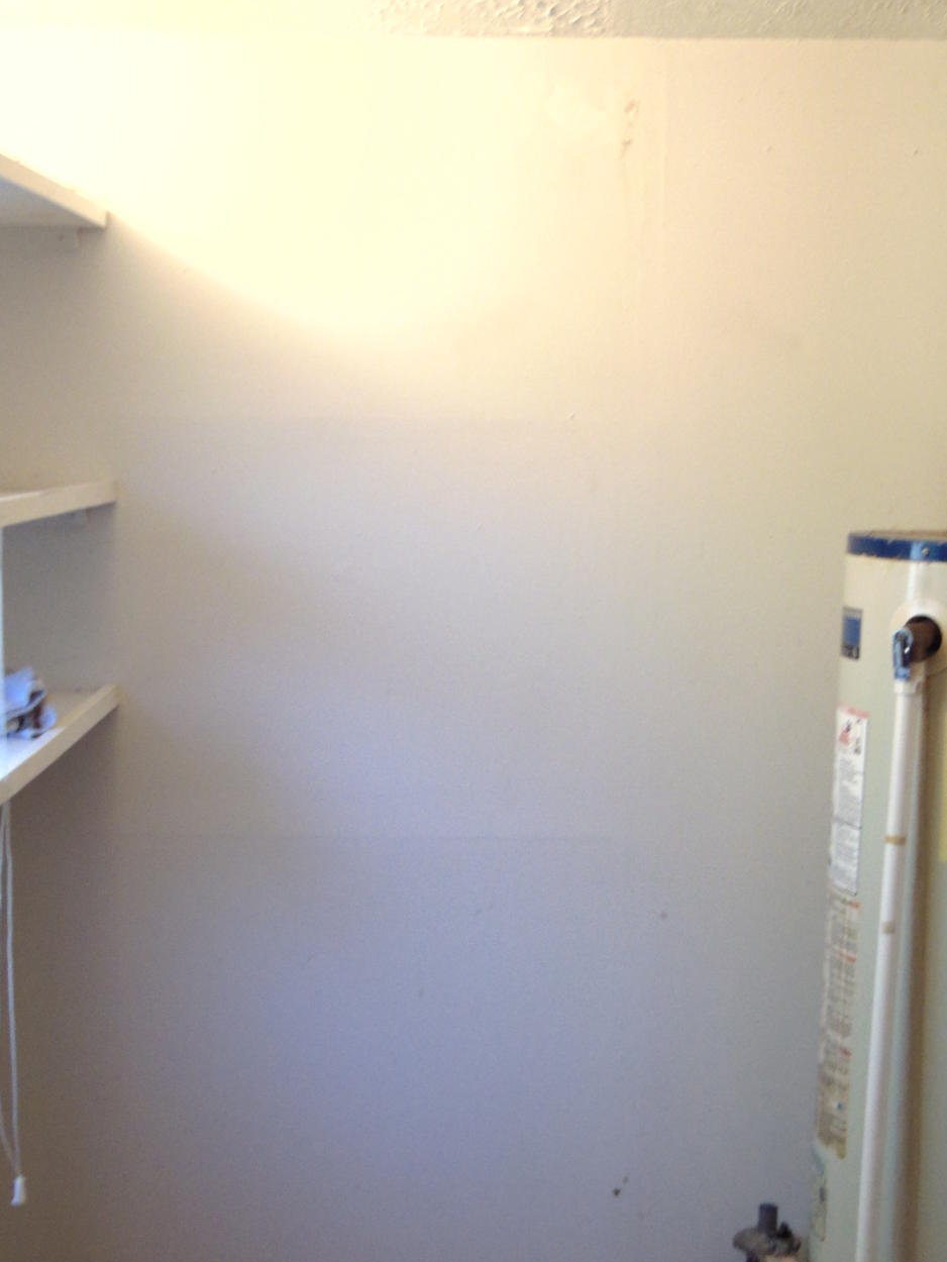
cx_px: 531
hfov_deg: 26.1
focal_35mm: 56
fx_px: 2042
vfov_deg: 34.2
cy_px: 750
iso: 160
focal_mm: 6.3
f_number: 3.2
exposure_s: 1/30
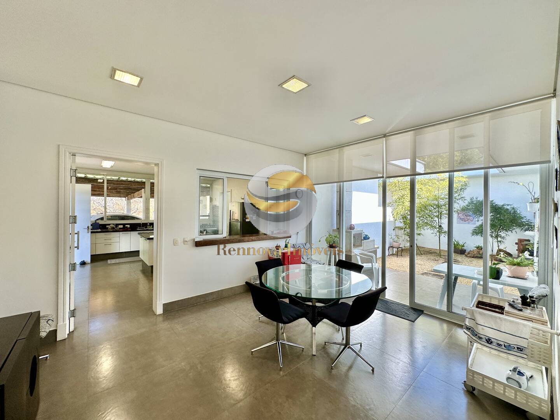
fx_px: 226
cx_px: 280
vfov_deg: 85.7
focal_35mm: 14
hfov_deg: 102.1
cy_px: 210
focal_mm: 2.22
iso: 50
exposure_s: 1/120
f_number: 2.2
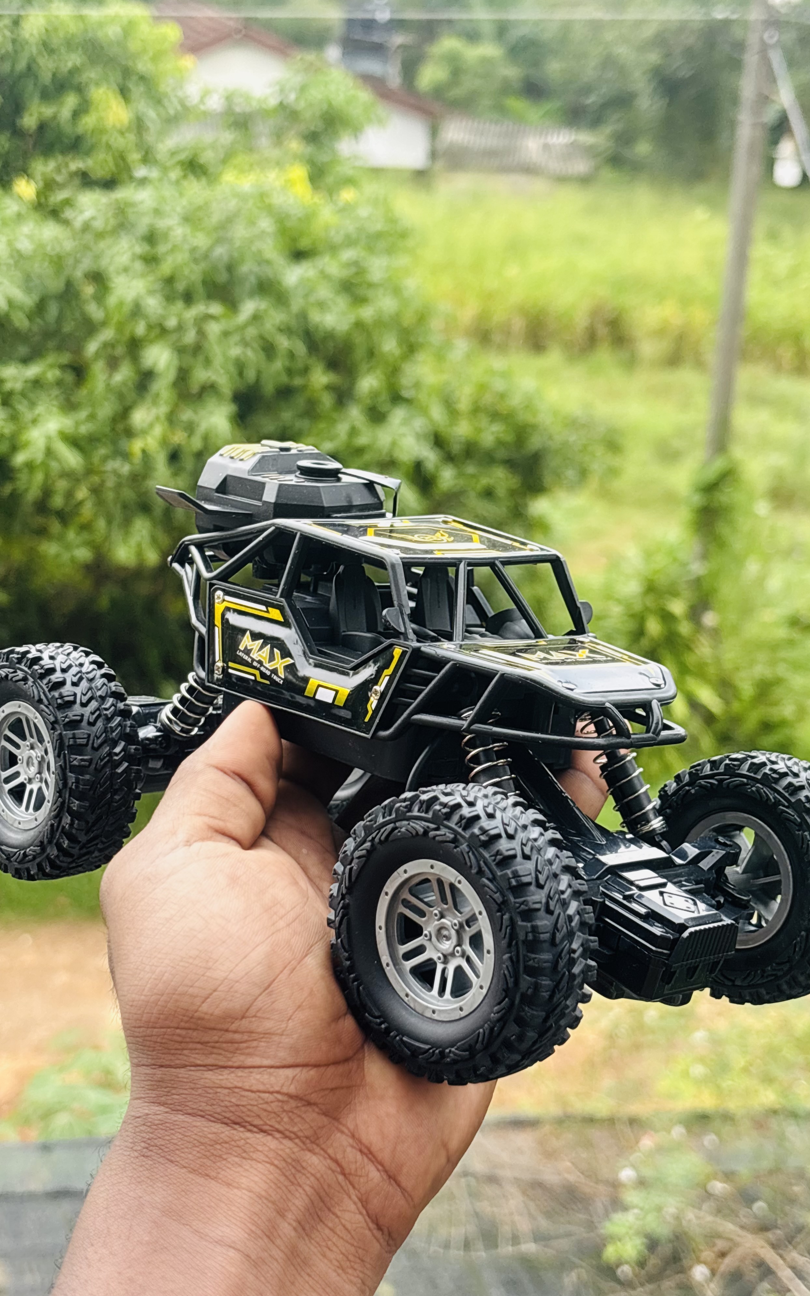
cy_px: 643
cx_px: 399
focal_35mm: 56
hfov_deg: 23.1
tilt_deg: -21.8
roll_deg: -2.2
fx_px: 1978
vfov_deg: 36.3
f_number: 1.6
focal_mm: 5.96
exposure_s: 1/284
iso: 32
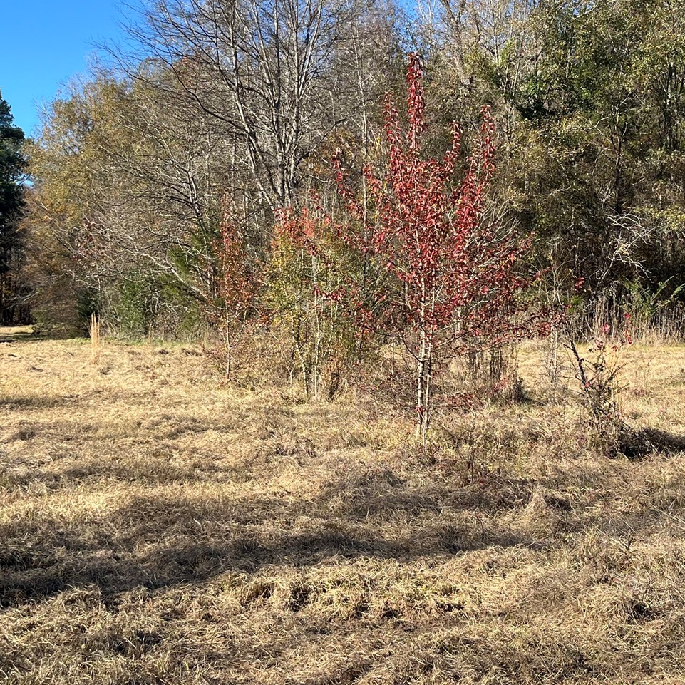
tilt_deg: +1.6
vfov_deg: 34.7
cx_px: 365
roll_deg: -0.9
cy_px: 314
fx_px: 1097
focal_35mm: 49
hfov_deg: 34.7
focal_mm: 5.1
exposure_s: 1/1497
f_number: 1.6
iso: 50
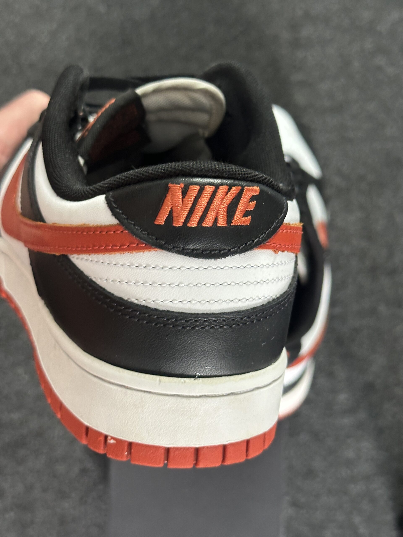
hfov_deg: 30.3
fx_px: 745
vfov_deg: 39.7
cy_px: 268
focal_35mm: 48
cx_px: 202
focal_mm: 6.86
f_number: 1.78
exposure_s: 1/33
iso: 200
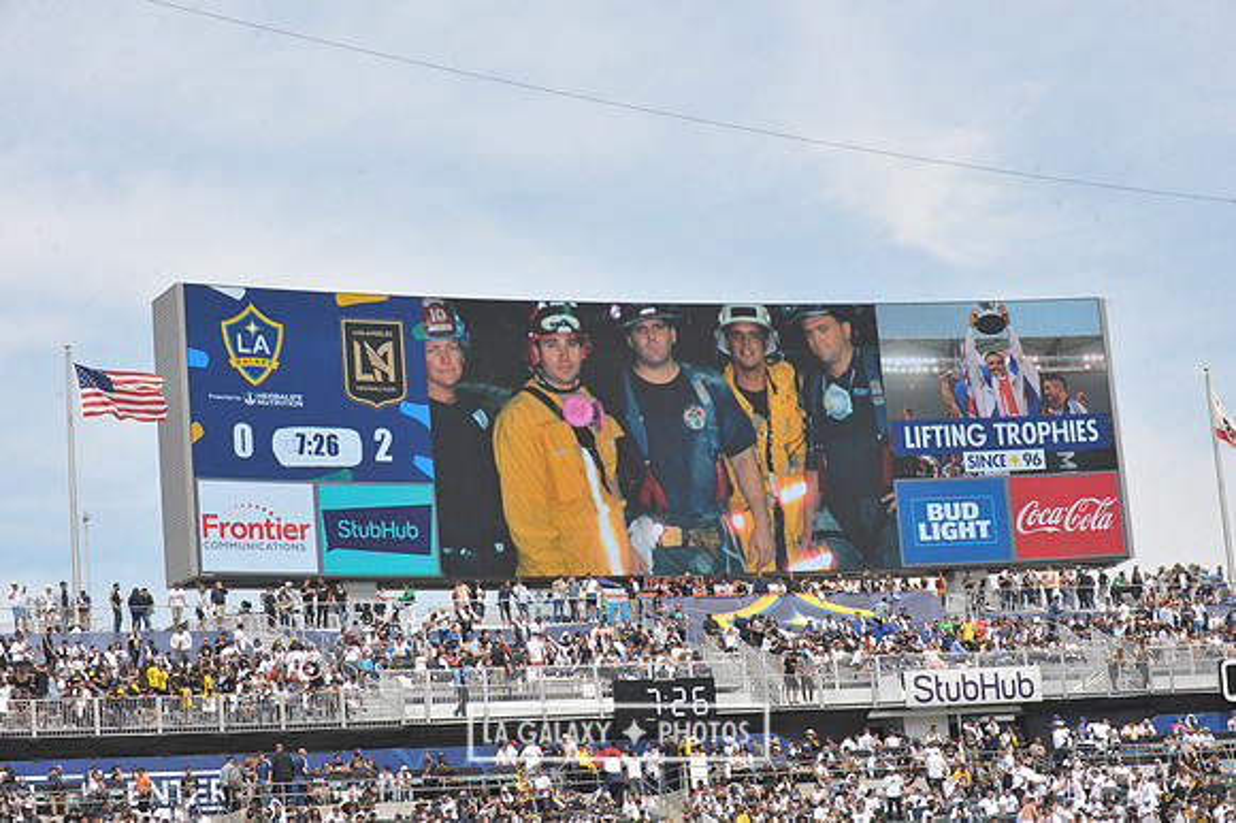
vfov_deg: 15.9
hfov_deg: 23.7
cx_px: 618
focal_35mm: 86
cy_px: 412
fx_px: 2951
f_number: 11
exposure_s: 1/500
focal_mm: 86
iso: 320
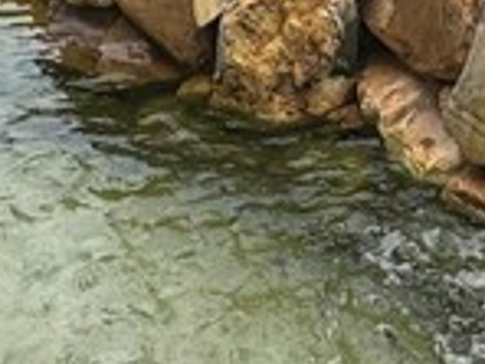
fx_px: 1359
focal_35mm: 97
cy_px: -282
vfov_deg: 13.7
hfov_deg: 19.6
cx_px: 501
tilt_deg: -9.2
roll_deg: +0.2
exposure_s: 1/587
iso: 40
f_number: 2.2
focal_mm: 2.22
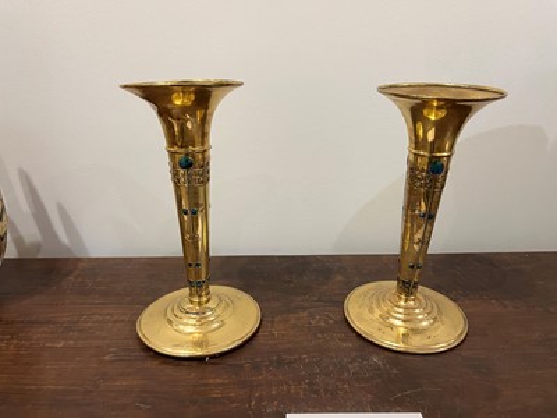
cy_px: 209
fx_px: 418
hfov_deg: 67.3
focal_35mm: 26
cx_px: 278
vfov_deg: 53.1
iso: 160
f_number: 1.6
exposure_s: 1/50
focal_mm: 5.1
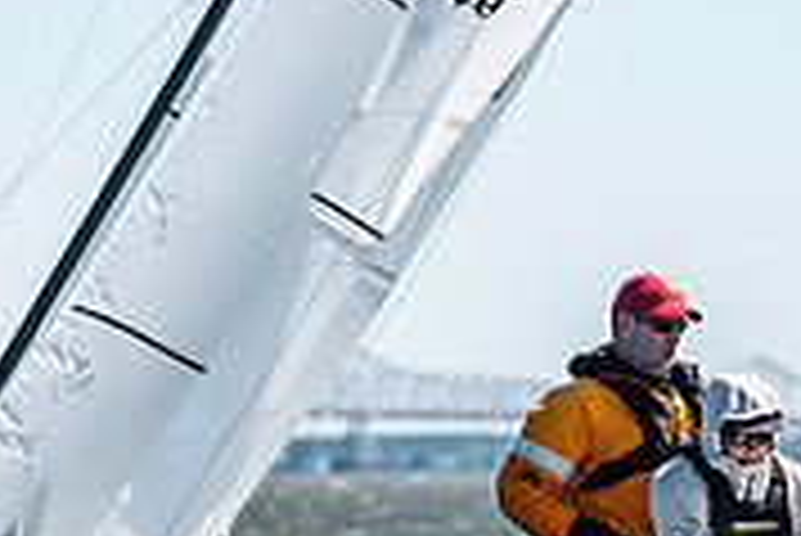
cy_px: 669
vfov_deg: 2.1
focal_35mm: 650
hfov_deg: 3.2
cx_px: 788
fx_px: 14474
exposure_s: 1/2000
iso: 320
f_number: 5
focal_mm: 200
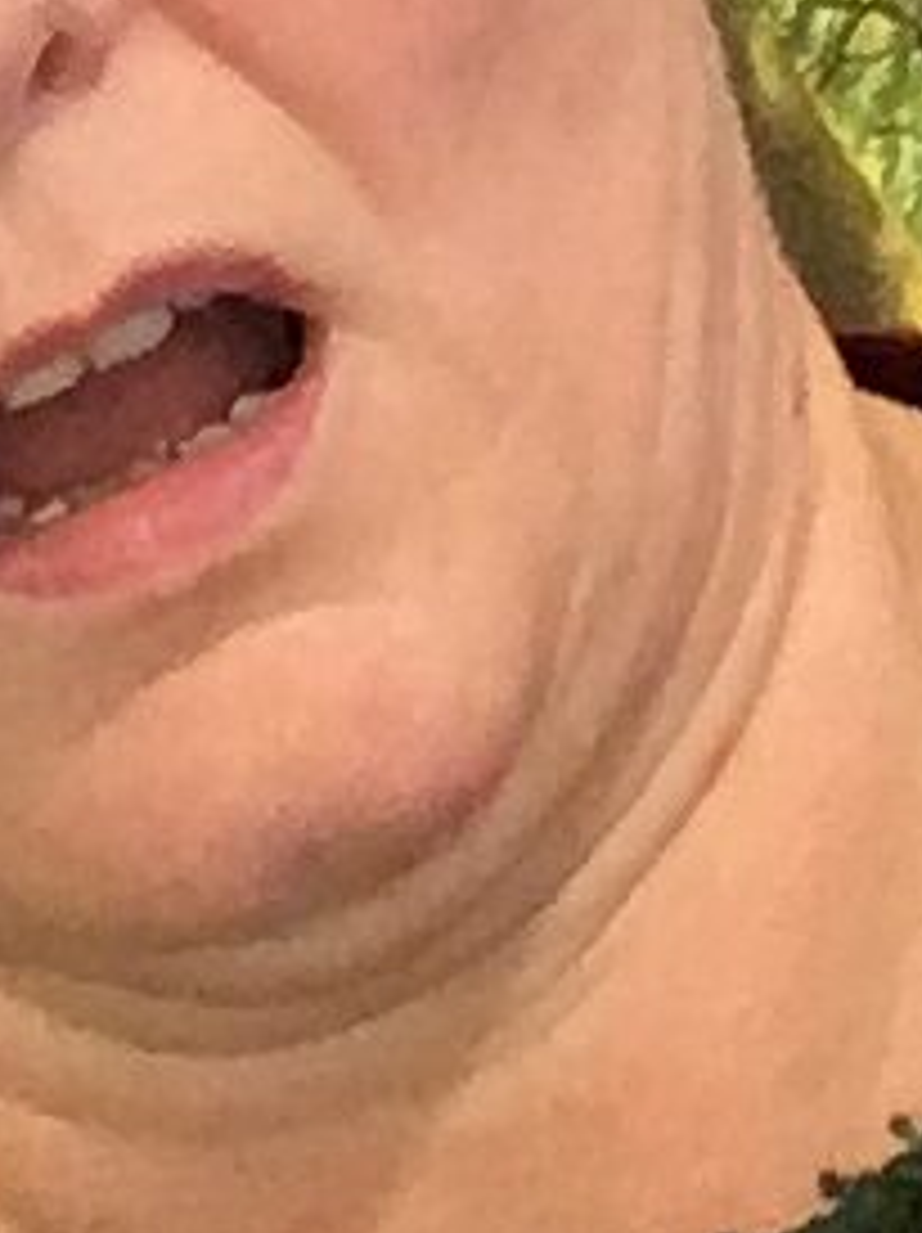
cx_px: -54
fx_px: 5157
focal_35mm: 145
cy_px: -540
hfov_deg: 10.1
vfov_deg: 13.0
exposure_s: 1/33
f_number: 2.4
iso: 400
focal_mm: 2.15
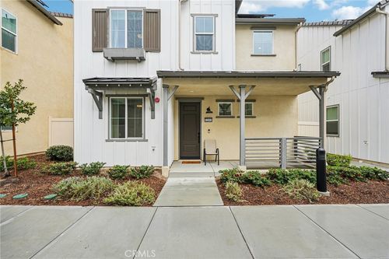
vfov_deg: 73.7
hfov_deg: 96.8
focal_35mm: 16
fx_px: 173
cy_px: 130
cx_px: 194
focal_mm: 16
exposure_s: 1/750
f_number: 8
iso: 400
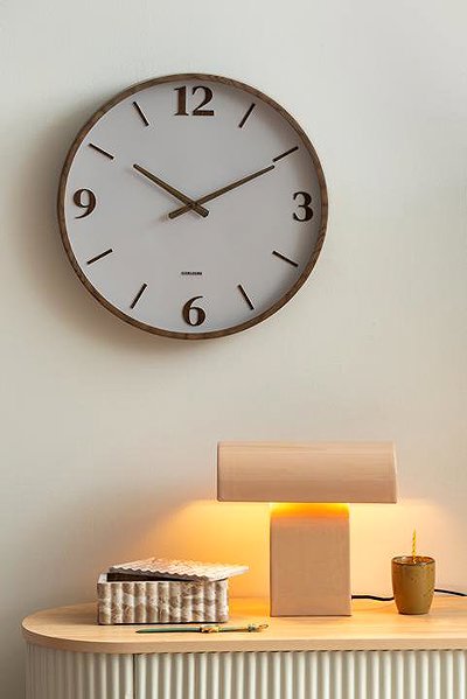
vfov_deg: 15.2
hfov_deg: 10.2
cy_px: 350
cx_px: 234
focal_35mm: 135
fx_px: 2624
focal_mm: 135
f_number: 8
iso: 125
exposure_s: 1/10
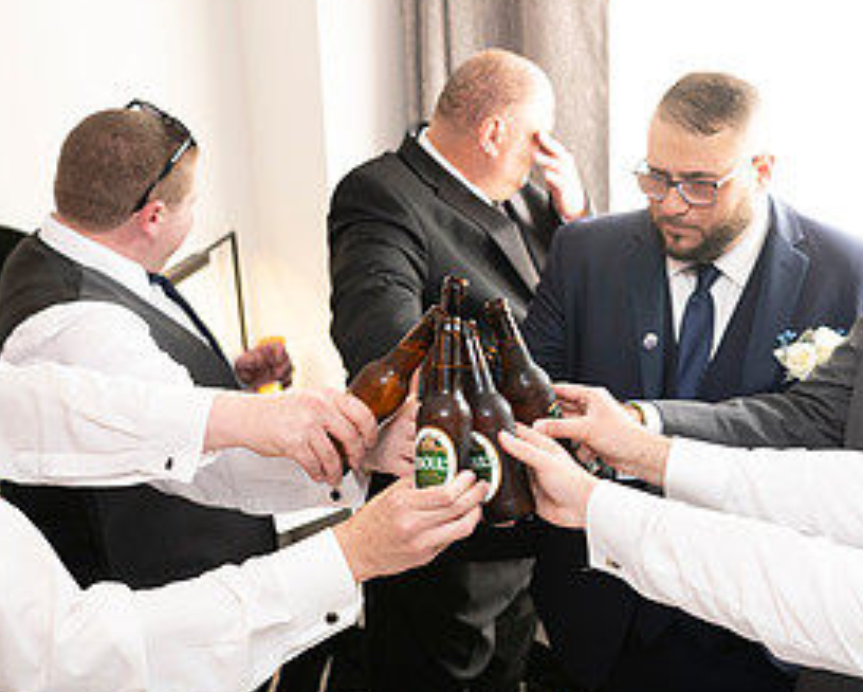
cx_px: 600
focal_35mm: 48
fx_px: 1227
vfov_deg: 31.5
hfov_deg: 38.2
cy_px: 311
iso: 800
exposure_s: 1/100
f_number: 2.8
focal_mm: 24
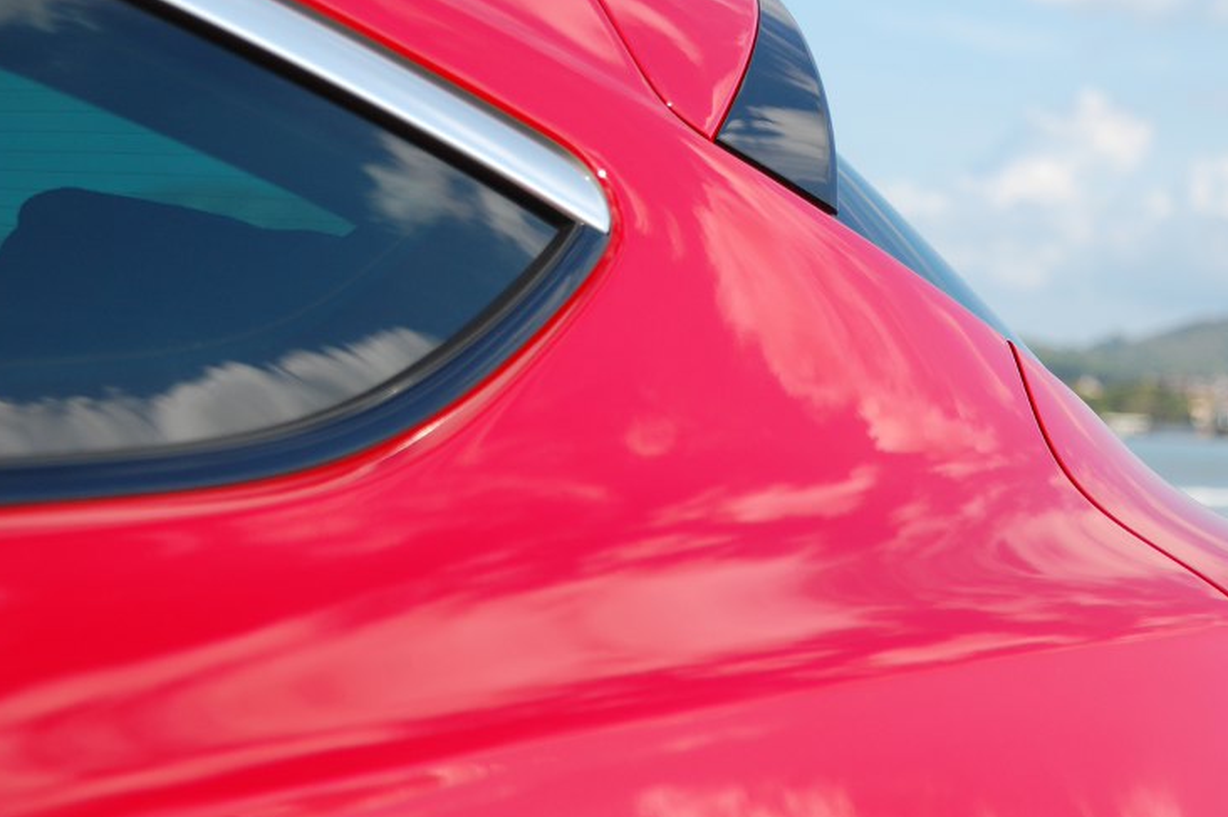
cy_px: 420
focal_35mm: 151
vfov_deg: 9.1
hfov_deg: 13.6
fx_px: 5147
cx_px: 839
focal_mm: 72
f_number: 6.3
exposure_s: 1/640
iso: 200
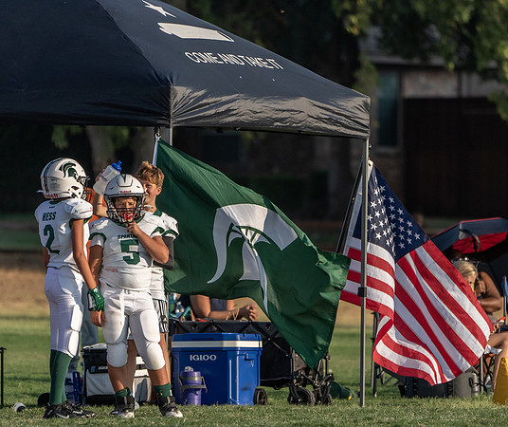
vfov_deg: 2.5
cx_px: 299
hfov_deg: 3.0
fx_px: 9665
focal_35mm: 630
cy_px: 284
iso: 400
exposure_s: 1/1250
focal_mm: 400
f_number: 5.6
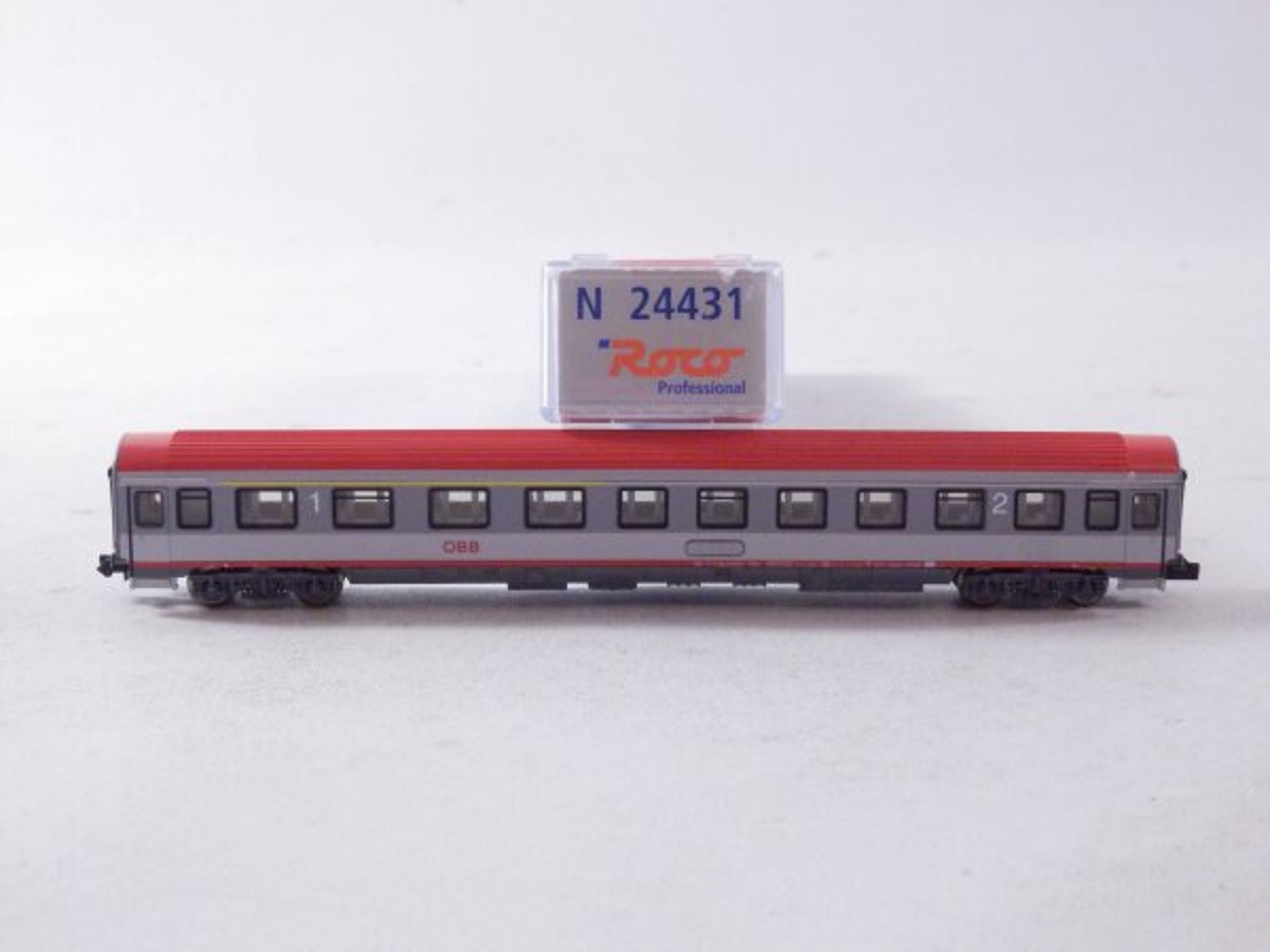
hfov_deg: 29.4
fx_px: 2421
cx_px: 635
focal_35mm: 66
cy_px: 476
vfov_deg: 22.3
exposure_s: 1/160
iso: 1000
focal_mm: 11.9
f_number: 4.4
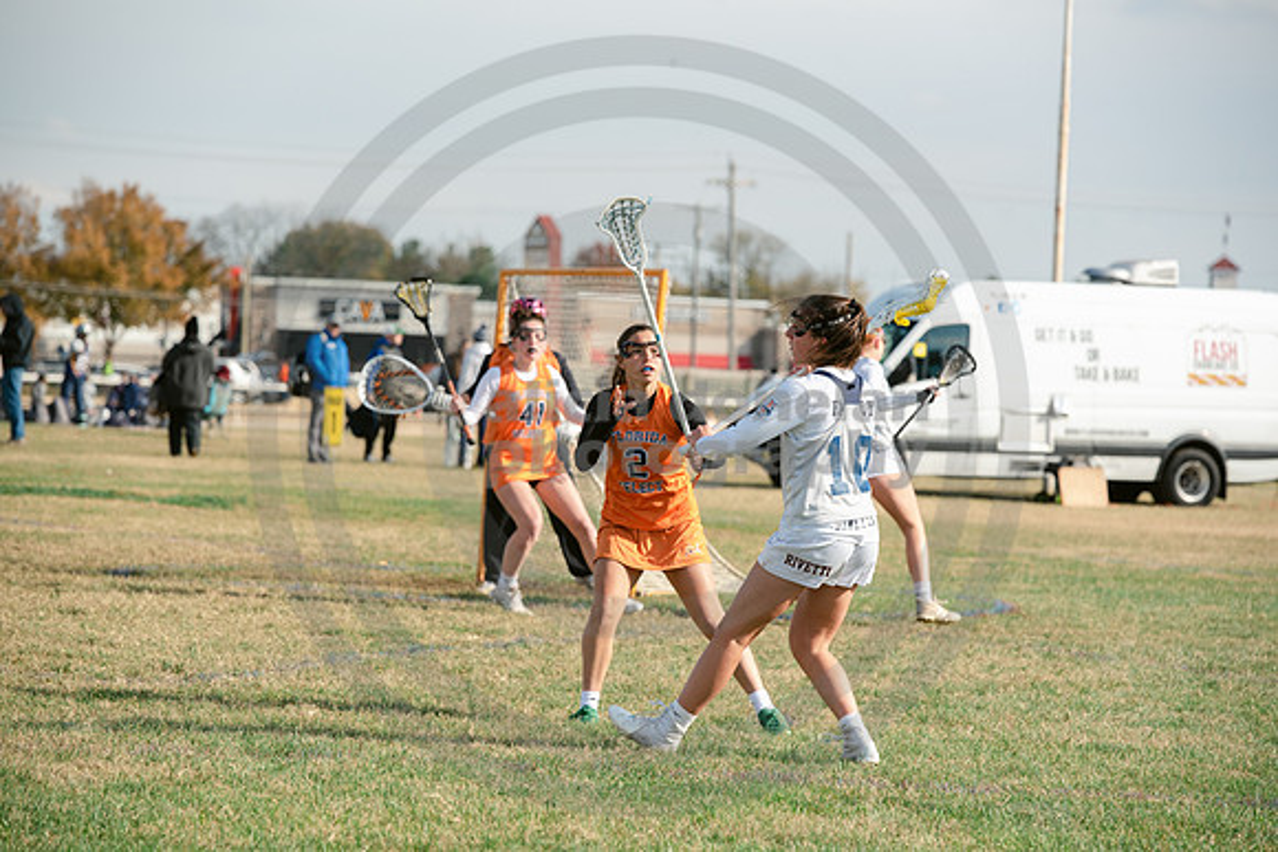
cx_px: 639
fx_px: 5681
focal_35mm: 160
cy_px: 426
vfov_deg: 8.6
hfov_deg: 12.8
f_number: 5
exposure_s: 1/1600
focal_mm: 160
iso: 250
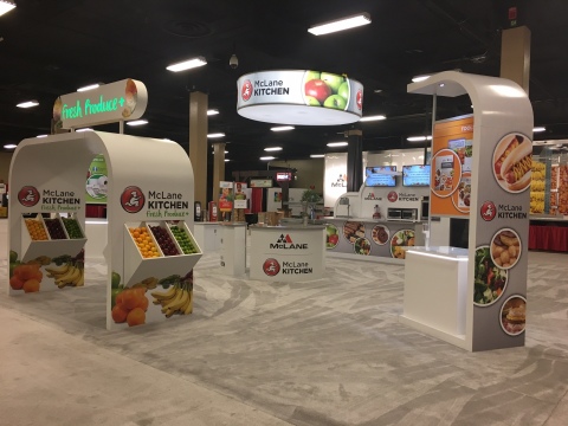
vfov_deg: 48.2
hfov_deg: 61.7
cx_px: 284
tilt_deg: -1.2
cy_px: 213
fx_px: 476
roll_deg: -1.7
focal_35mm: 29
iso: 40
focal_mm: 4.15
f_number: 2.2
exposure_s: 1/30
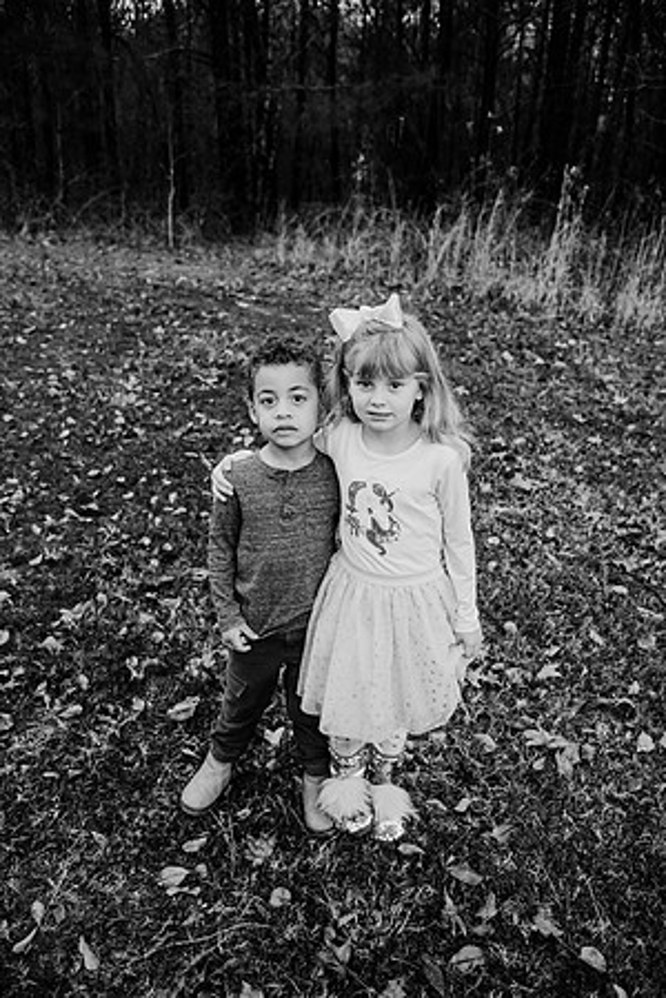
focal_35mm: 31
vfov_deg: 60.3
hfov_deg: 42.3
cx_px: 333
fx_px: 860
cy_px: 499
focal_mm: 31
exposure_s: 1/800
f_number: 4
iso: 800
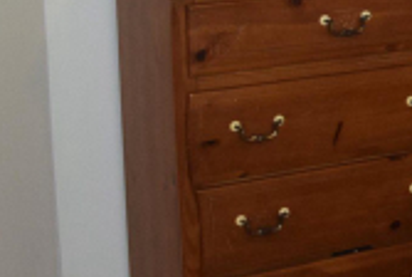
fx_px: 1387
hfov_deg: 14.3
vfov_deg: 11.2
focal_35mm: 121
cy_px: -32
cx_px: 802
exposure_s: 1/80
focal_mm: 18
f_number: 4.5
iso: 800
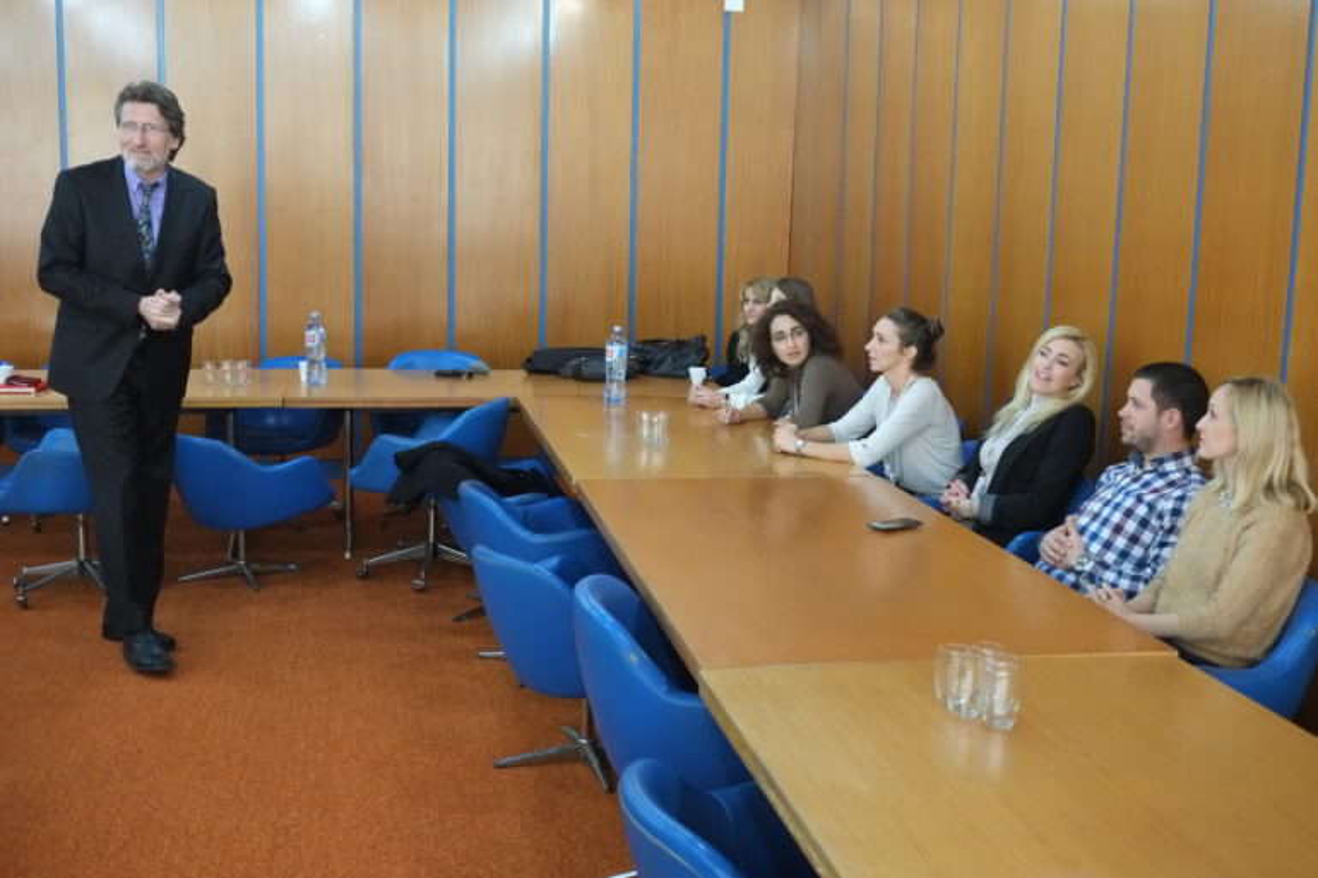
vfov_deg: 32.6
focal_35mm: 41
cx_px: 659
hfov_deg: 47.4
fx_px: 1501
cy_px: 439
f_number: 4
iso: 6400
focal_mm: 27
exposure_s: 1/110
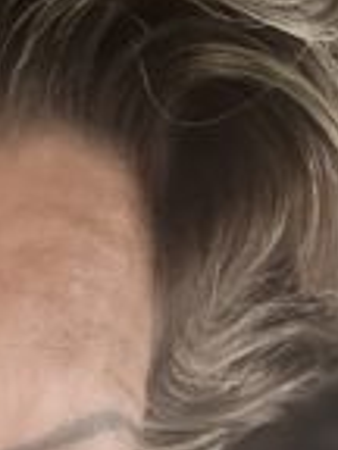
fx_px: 1627
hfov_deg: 11.2
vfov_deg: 15.3
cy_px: 506
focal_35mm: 125
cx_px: -228
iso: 640
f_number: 1.9
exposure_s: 1/16
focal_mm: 2.69
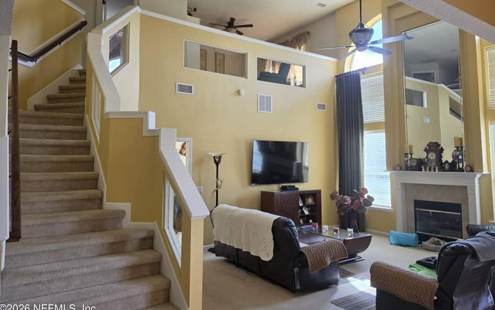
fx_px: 337
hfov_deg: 72.5
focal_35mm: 25
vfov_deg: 49.2
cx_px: 251
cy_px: 135
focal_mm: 6.5
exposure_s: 1/120
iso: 100
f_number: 1.4
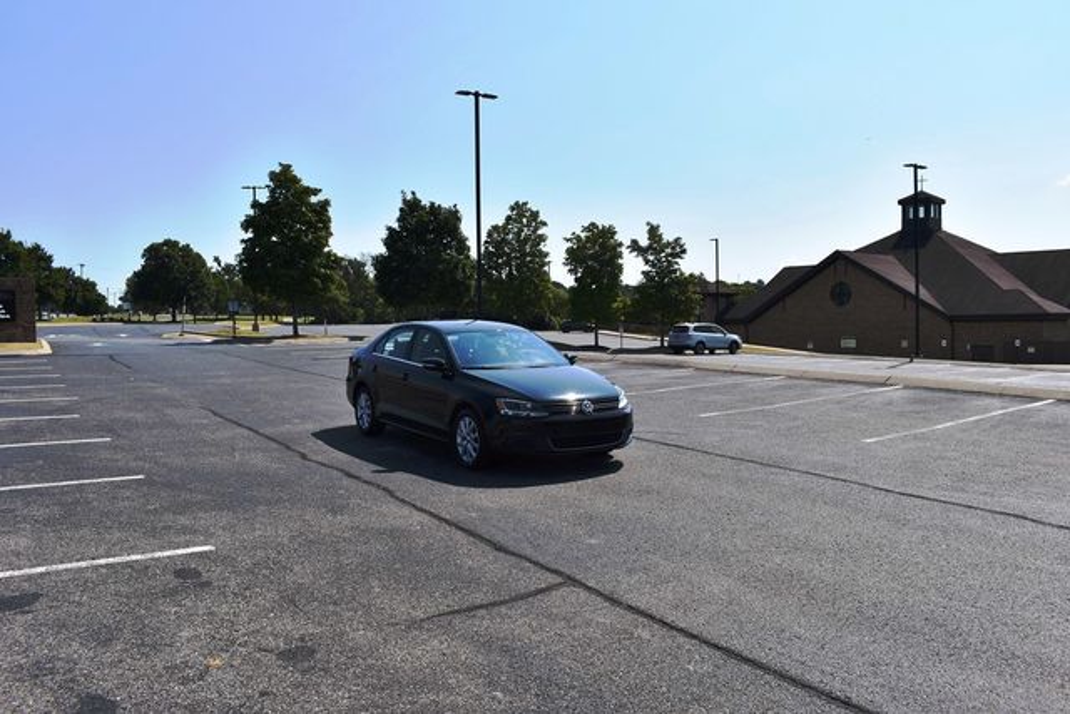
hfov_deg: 67.4
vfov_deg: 48.0
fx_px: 803
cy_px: 357
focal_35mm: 27
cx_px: 535
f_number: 9
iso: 100
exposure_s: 1/320
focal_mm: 18
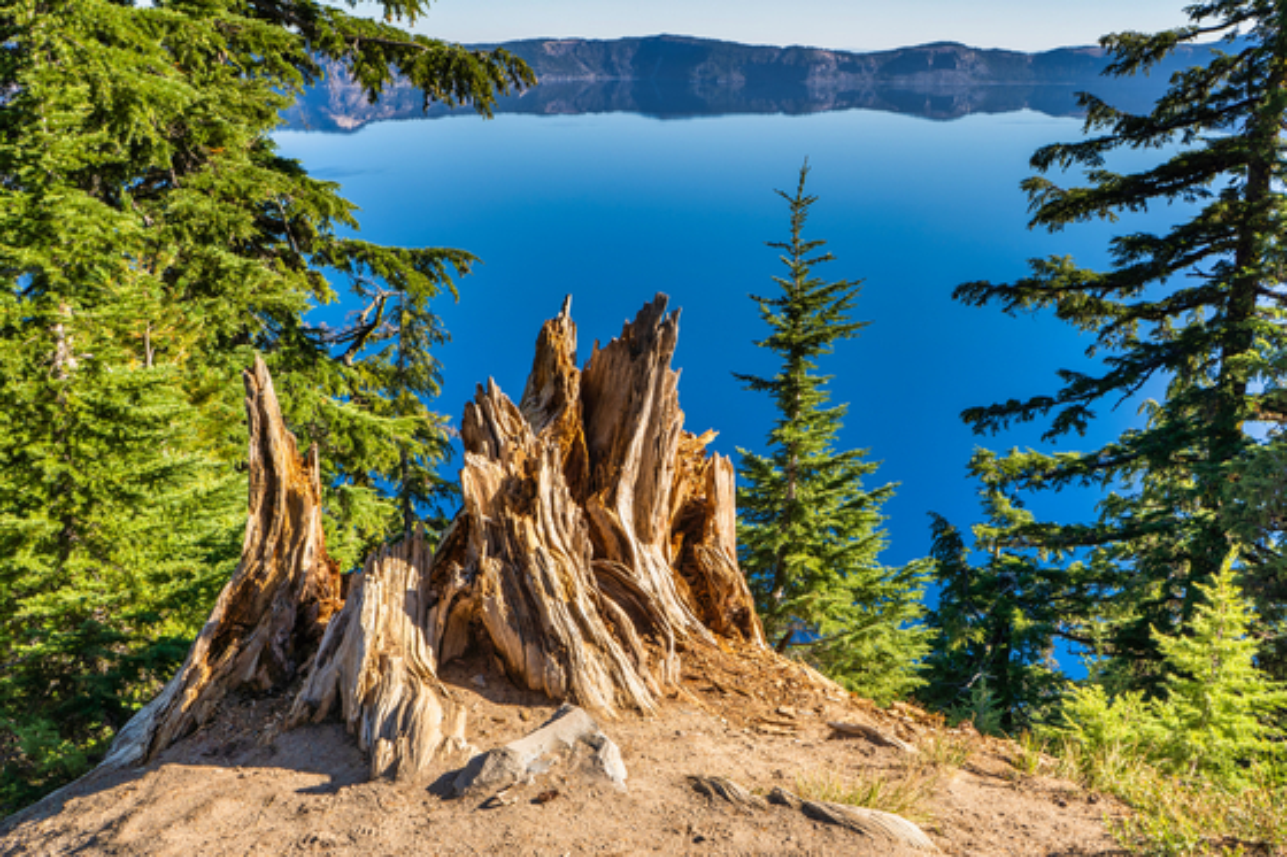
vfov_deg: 35.5
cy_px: 428
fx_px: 1340
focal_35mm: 38
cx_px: 644
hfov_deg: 51.3
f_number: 8
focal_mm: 25
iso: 100
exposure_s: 1/160
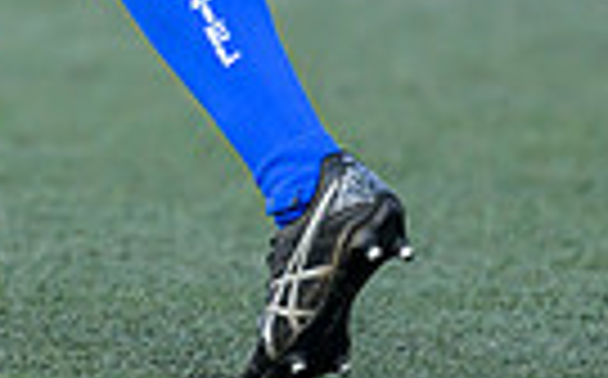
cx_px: -446
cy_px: -475
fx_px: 41208
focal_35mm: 2490
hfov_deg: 0.8
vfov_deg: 0.5
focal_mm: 400
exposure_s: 1/2000
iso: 500
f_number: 2.8
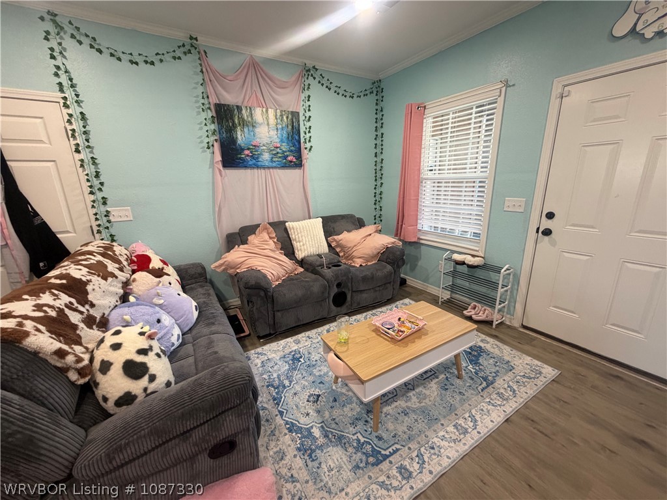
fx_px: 270
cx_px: 334
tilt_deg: -13.5
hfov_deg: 102.1
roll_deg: +1.6
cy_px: 250
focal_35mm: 14
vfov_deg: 85.7
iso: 250
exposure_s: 1/60
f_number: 2.2
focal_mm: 2.22
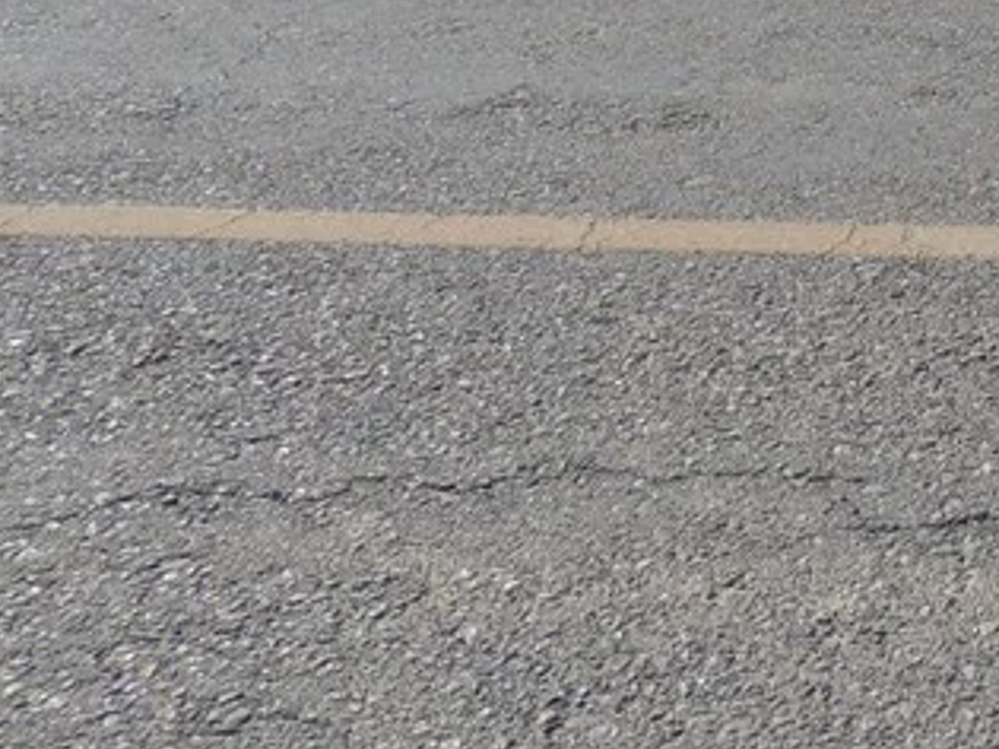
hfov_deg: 20.8
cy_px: -333
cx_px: 1554
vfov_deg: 17.3
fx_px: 2250
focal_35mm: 78
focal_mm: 4.3
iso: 100
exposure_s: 1/1600
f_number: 3.3
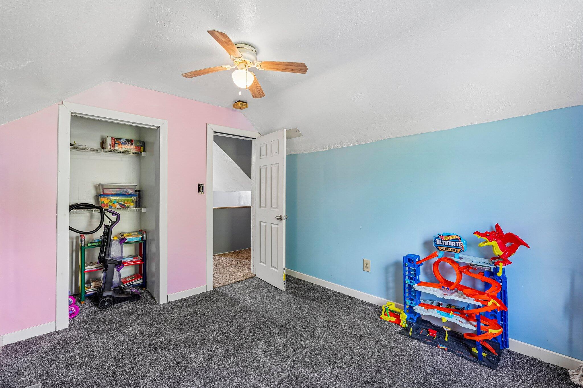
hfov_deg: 96.7
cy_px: 194
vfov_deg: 73.7
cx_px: 292
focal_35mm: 16
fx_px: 259
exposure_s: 1/20
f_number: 8
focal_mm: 16
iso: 400
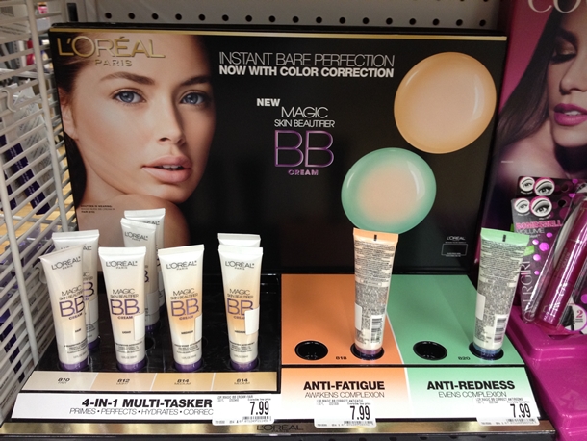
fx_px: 594
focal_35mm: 35
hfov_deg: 52.6
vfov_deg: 40.7
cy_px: 220
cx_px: 294
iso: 125
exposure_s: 1/20
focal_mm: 4.28
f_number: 2.4
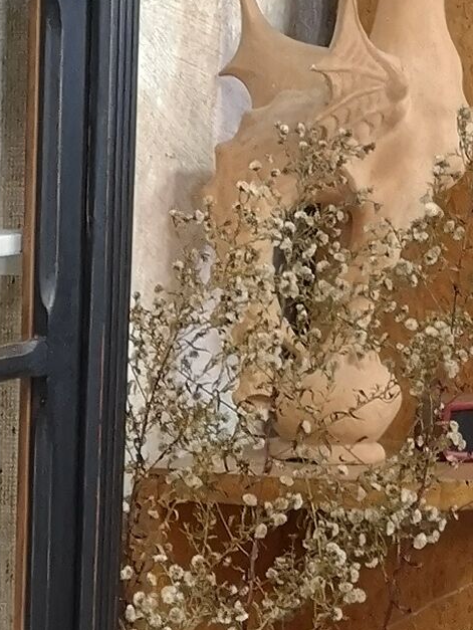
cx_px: -371
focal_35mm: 157
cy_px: 1005
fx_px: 2857
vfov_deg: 11.9
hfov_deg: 9.1
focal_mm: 5.58
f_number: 1.8
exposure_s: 1/33.3
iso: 200
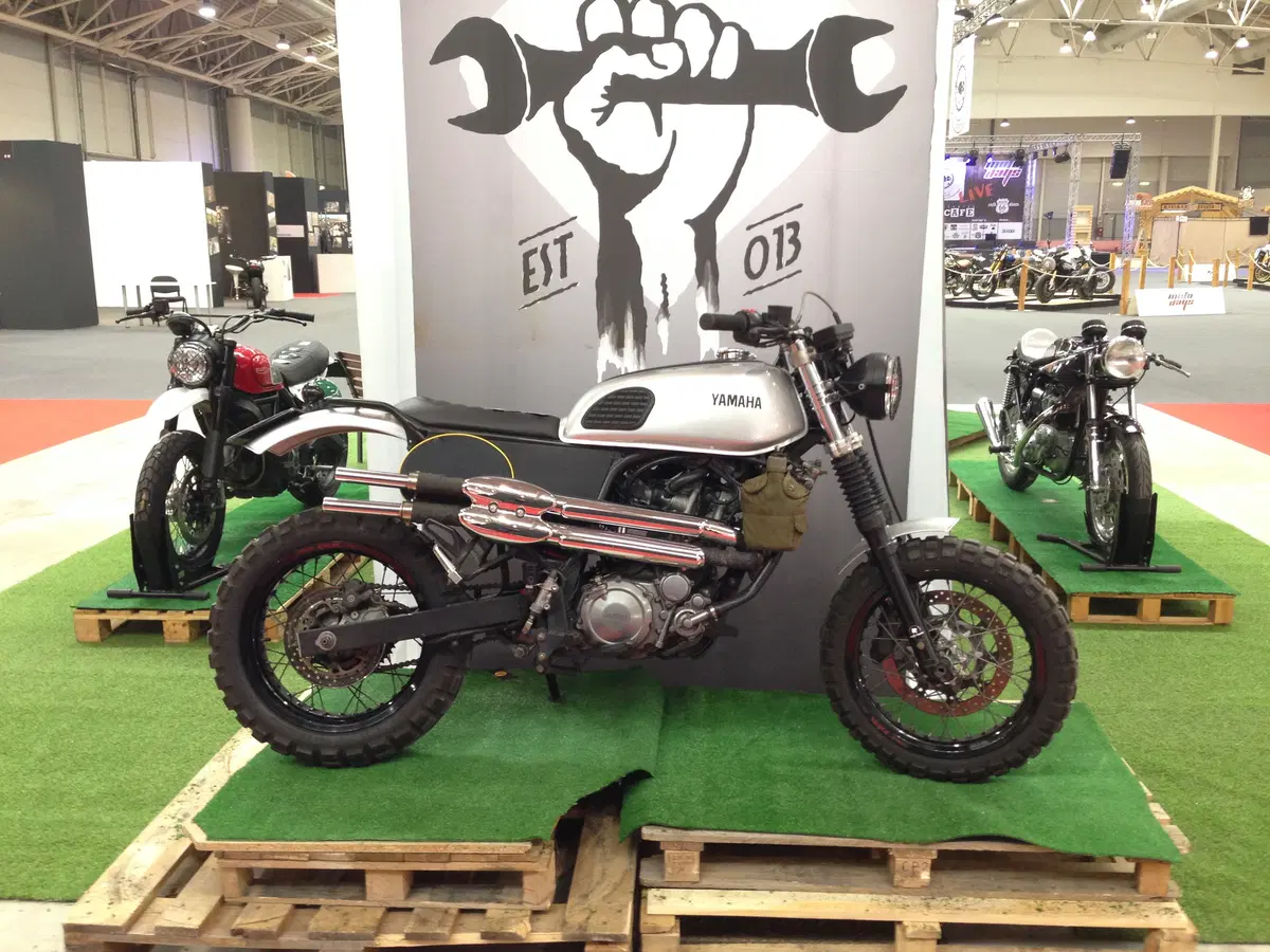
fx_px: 1211
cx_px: 635
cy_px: 476
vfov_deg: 42.9
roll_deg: +0.6
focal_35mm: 33
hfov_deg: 55.4
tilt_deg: -14.0
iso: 125
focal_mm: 4.12
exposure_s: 1/20
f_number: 2.4
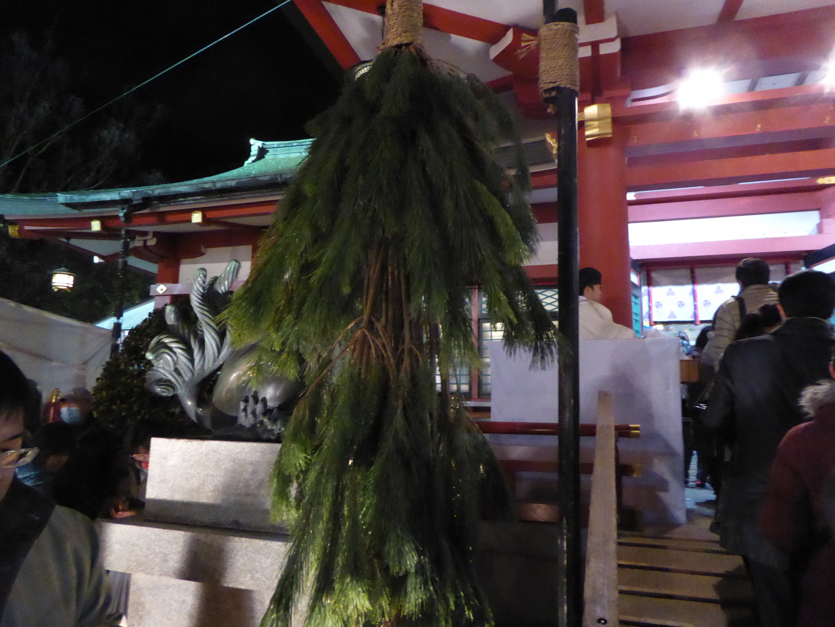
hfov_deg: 69.4
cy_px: 314
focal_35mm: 25
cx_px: 418
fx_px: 603
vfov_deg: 54.9
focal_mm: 4.3
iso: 1600
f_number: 3.3
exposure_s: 1/25
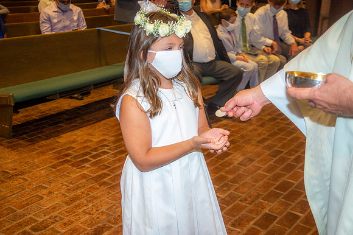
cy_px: 118
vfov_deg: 28.0
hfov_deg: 41.1
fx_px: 470
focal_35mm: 48
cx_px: 176
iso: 1600
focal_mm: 48
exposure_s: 1/200
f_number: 5.6
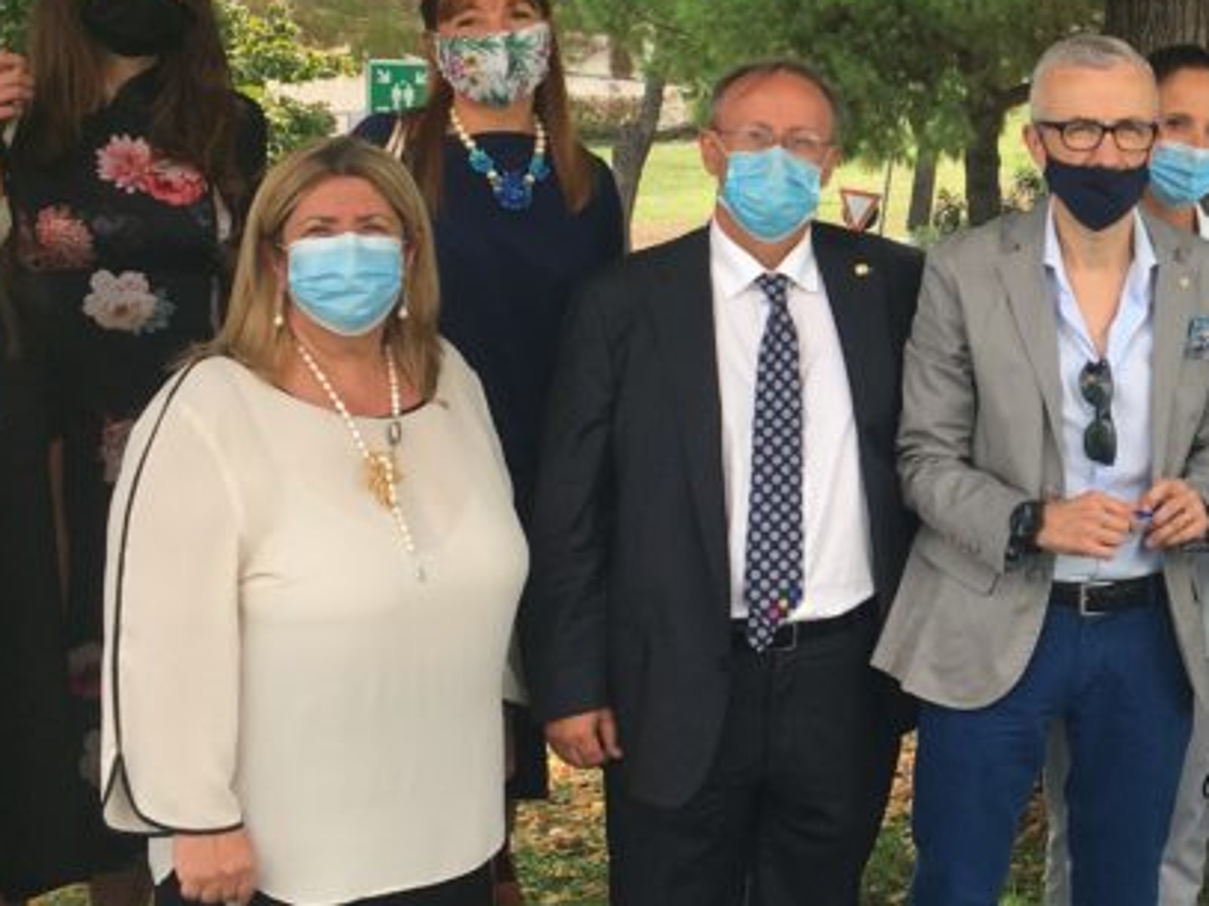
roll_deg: -2.0
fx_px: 2549
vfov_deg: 20.0
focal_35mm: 73
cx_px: 1153
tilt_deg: -4.3
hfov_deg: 25.6
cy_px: 196
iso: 25
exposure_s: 1/418
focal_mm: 4.15
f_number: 2.2
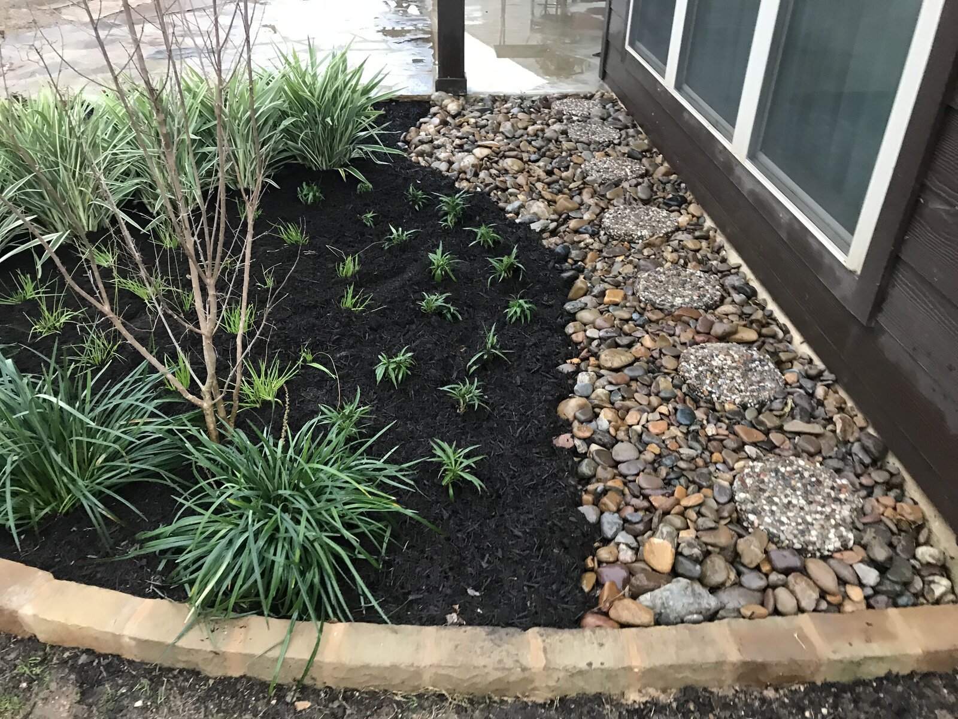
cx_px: 479
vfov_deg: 49.7
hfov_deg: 63.4
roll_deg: -0.9
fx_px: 775
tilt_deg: -29.5
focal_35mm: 28
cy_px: 360
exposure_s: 1/15
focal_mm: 3.99
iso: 64
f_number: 1.8
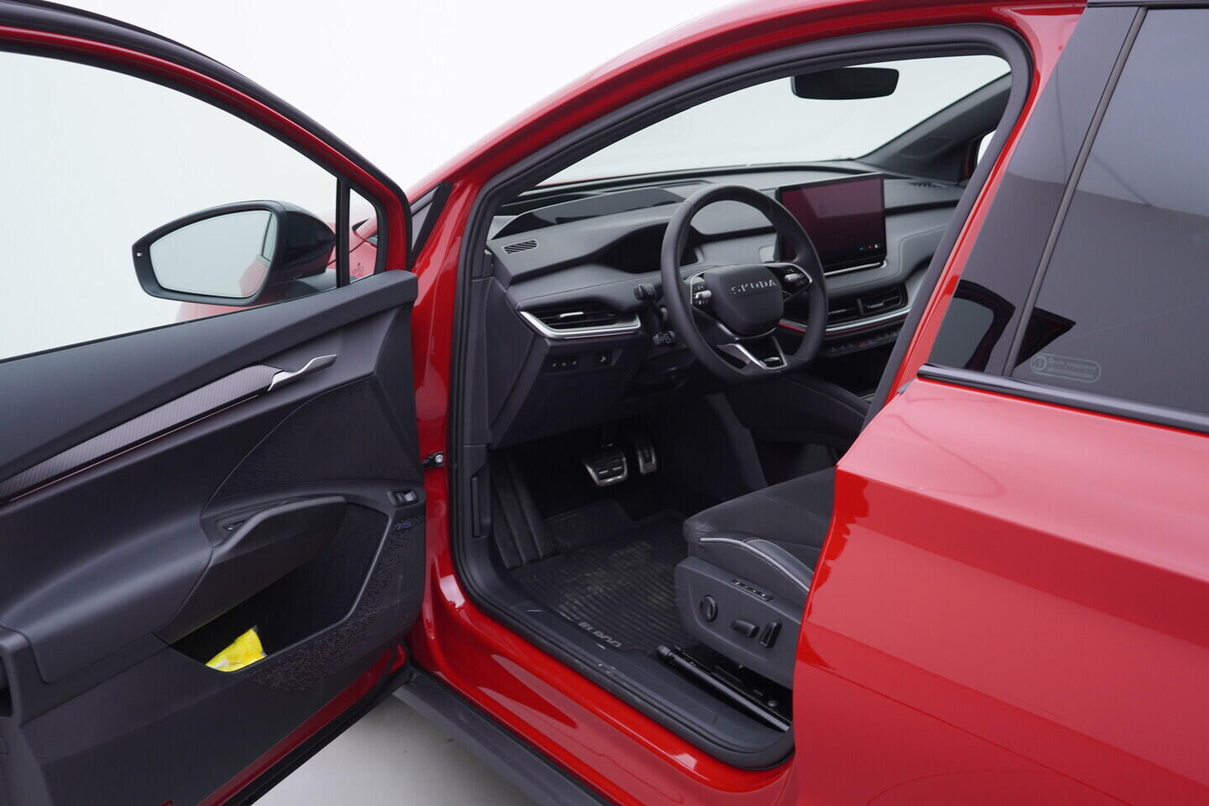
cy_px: 403
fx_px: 1209
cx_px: 604
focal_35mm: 36
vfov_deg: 36.9
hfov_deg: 53.1
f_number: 3.2
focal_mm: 24
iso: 125
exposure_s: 1/50
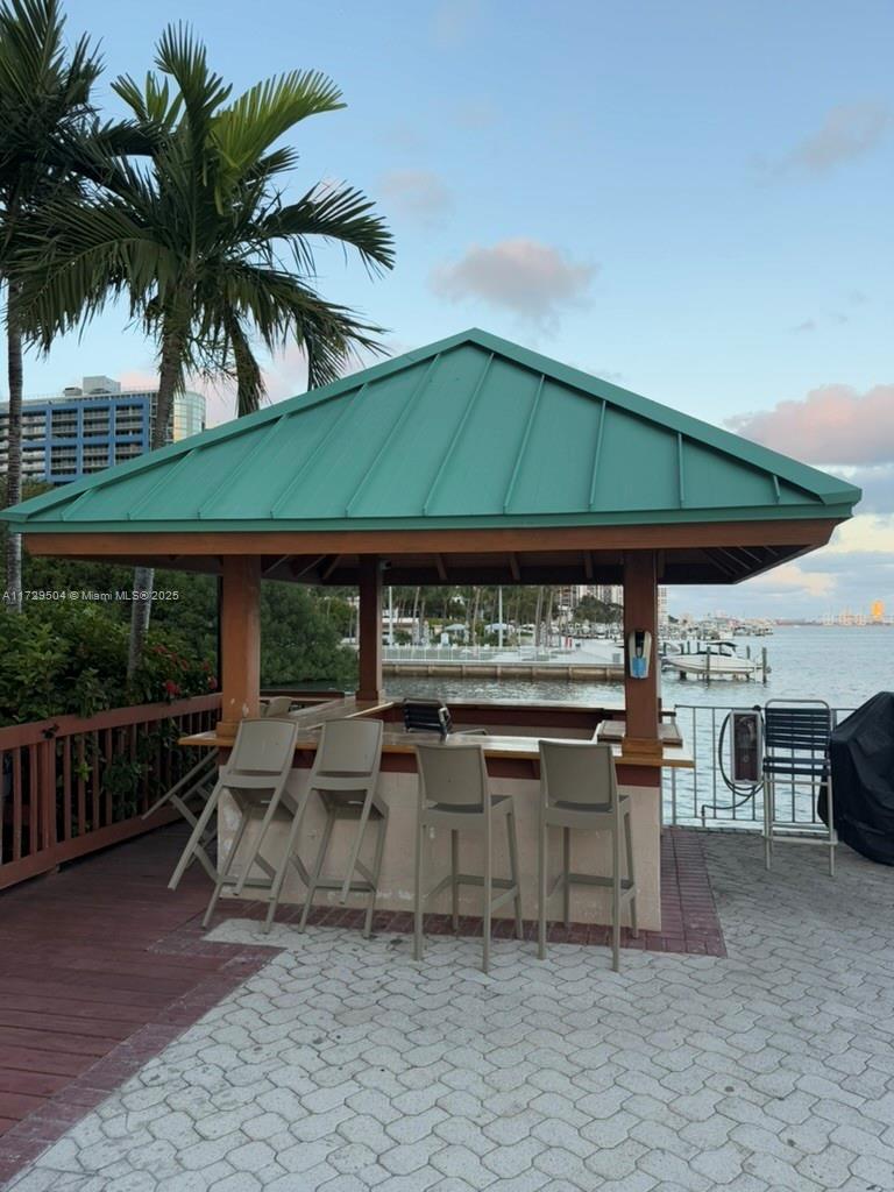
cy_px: 596
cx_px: 447
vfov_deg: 71.6
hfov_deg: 56.8
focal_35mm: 24
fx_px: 826
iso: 80
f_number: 1.78
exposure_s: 1/203
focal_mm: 6.76
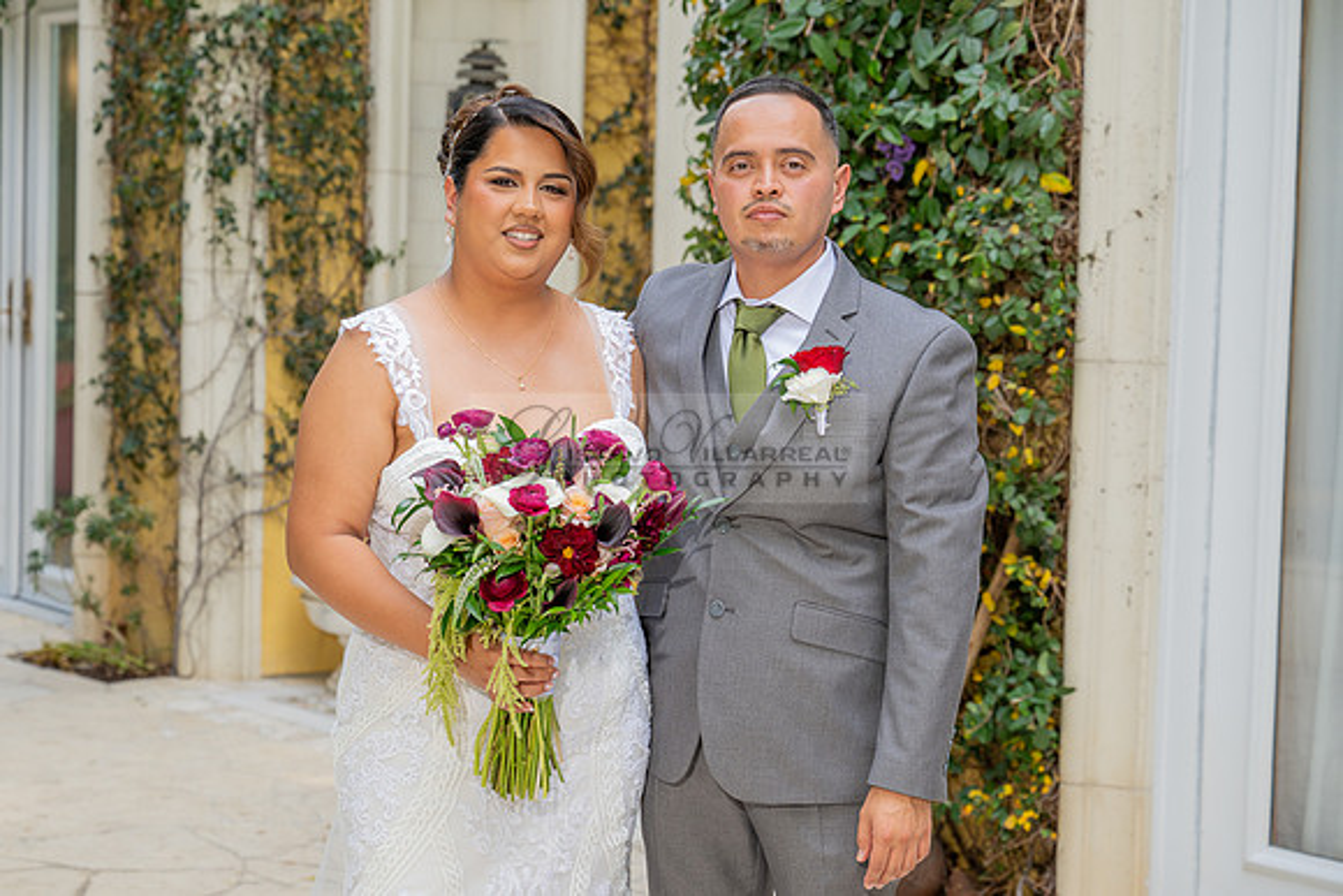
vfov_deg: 17.2
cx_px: 583
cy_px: 424
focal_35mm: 79
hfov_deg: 25.6
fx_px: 2954
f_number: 4.5
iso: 200
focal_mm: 70
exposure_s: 1/200
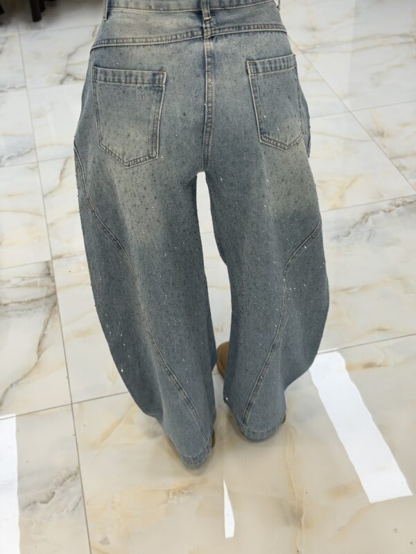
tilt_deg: -39.7
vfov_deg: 39.7
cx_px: 208
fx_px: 769
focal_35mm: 48
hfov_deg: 30.3
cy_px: 277
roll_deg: +2.7
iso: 80
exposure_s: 1/100
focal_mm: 6.76
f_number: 1.78
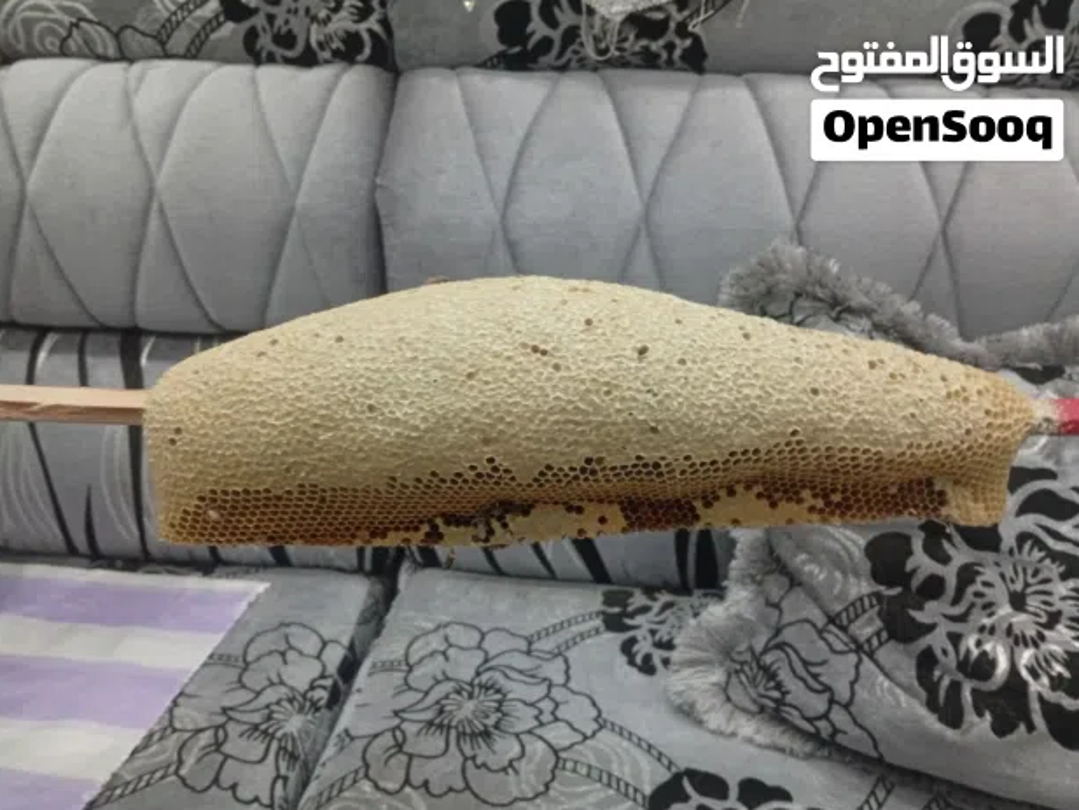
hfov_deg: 63.4
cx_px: 547
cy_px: 413
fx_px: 873
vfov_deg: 49.8
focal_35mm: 28
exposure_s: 1/20
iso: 1265
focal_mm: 3.98
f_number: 1.8
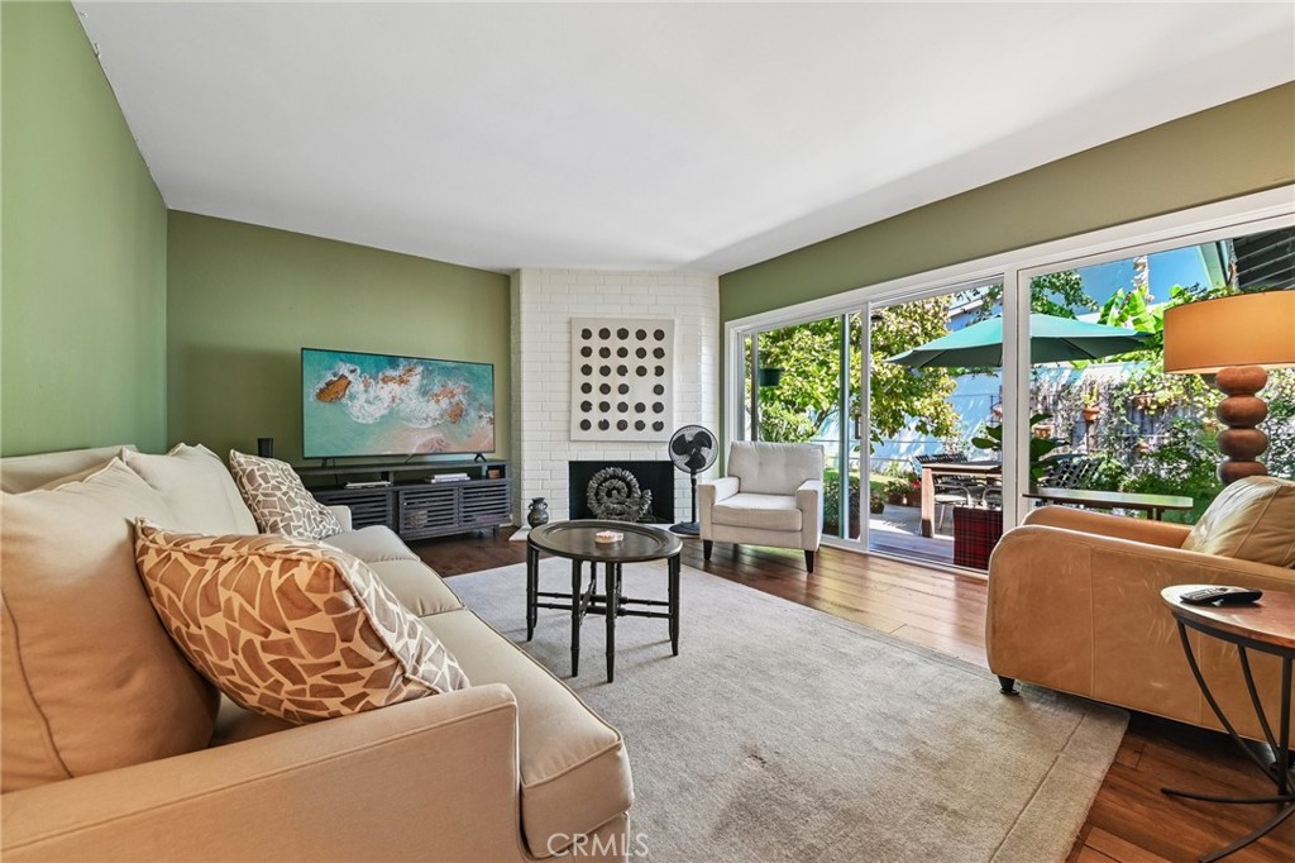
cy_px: 432
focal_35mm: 13
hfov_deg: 108.3
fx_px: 467
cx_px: 648
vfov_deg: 85.4
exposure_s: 1/3.33
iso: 250
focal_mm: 13
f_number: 8
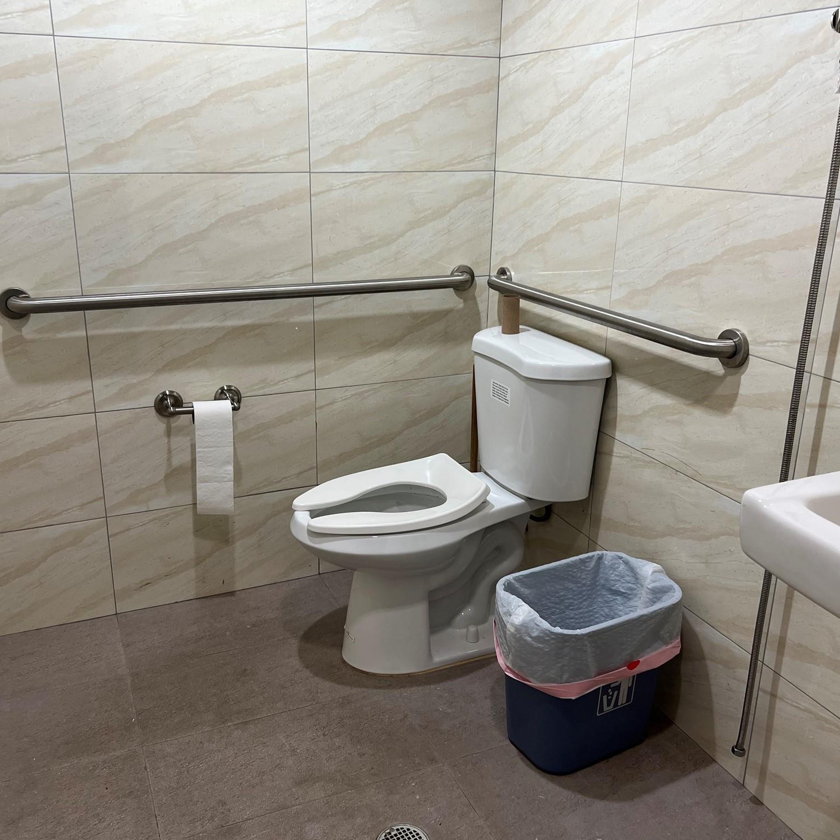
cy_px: 419
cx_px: 403
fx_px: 851
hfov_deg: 52.5
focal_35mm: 31
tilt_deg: -17.7
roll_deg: -1.3
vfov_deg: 52.5
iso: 125
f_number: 1.5
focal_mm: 5.7
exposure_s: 1/120
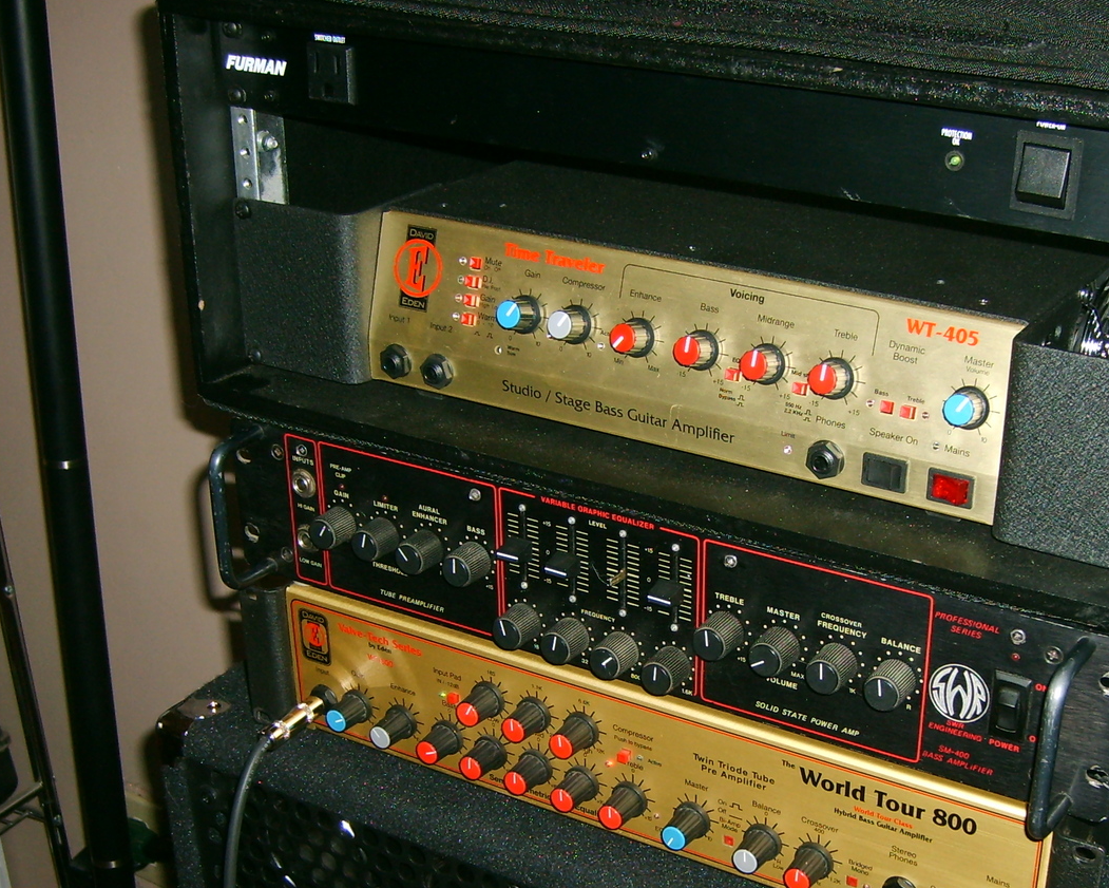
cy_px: 584
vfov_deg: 29.0
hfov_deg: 35.8
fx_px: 1707
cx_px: 683
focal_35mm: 52
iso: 100
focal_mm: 5.8
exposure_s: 1/30
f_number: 2.8
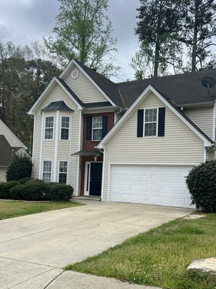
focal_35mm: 35
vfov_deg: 52.6
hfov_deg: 40.6
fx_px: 291
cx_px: 120
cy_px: 154
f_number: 1.5
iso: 50
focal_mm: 5.7
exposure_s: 1/4444
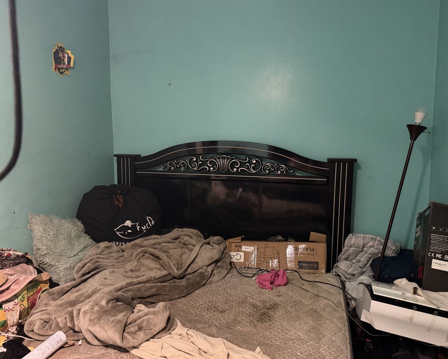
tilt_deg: -7.9
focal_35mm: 26
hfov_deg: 66.0
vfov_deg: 54.9
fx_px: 345
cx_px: 210
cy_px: 182
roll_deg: +1.8
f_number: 1.78
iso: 1000
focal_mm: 6.76
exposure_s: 1/30
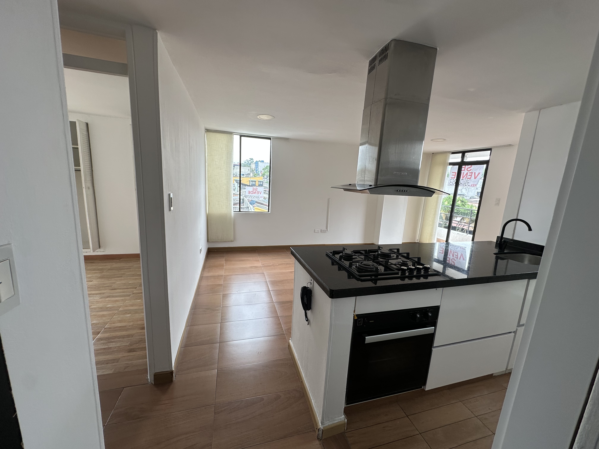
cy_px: 224
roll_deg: -3.4
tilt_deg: -10.0
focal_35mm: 14
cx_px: 300
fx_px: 242
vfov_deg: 85.7
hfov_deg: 102.1
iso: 50
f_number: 2.2
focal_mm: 2.22
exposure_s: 1/99
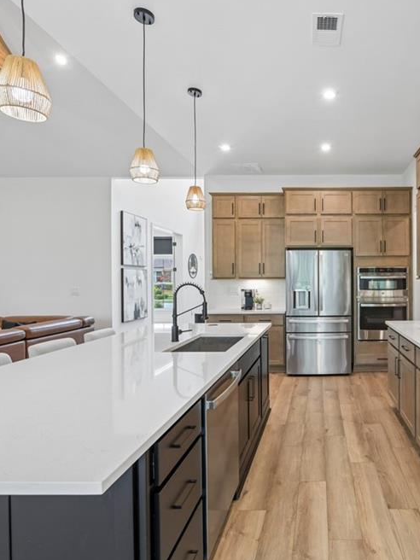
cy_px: 280
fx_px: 340
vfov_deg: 79.0
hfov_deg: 59.3
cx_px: 326
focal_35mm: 21
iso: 400
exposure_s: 1/25
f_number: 8
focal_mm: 14
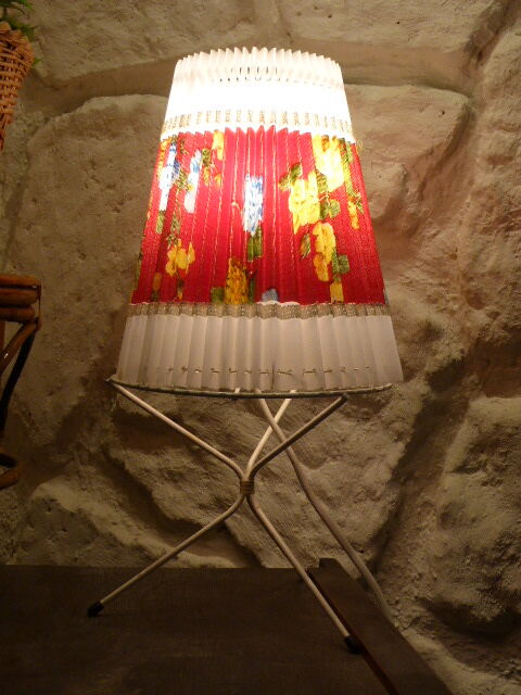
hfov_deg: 27.5
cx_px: 260
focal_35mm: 53
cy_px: 348
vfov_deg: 36.2
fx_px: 1064
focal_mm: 9
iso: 250
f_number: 4.4
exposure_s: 1/60
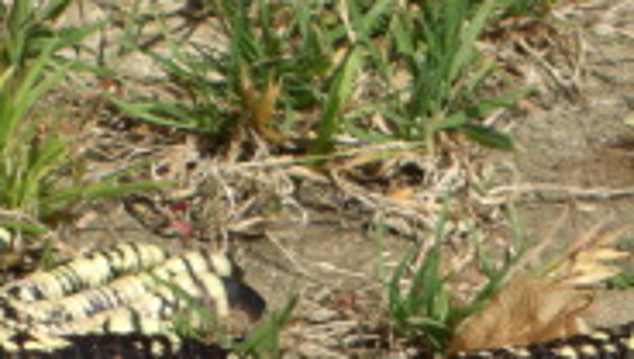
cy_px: 770
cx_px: 548
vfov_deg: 2.8
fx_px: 7254
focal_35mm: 431
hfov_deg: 5.0
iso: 80
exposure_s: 1/800
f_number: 5.1
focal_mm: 23.7
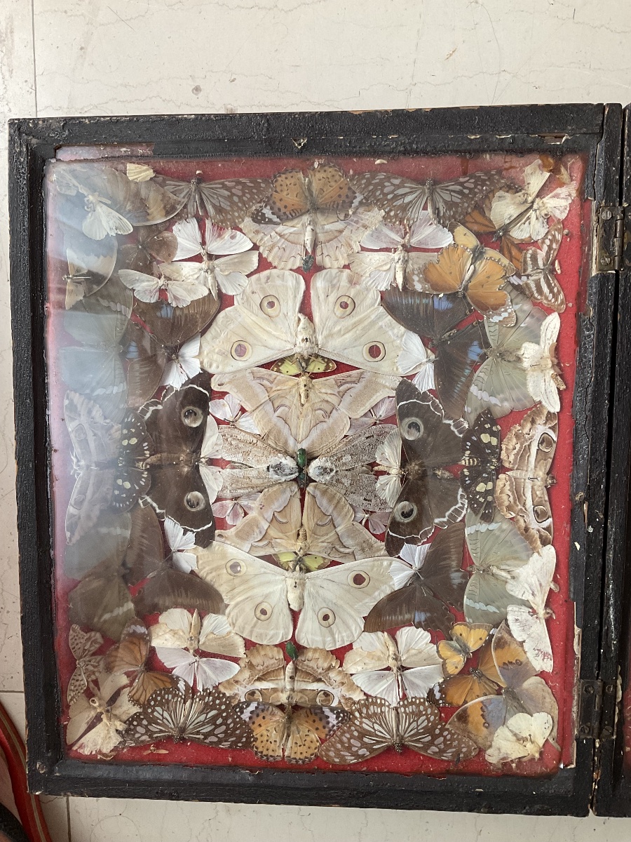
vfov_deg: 61.7
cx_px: 316
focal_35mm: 29
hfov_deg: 48.2
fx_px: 705
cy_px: 421
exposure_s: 1/60
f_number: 1.8
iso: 64
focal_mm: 3
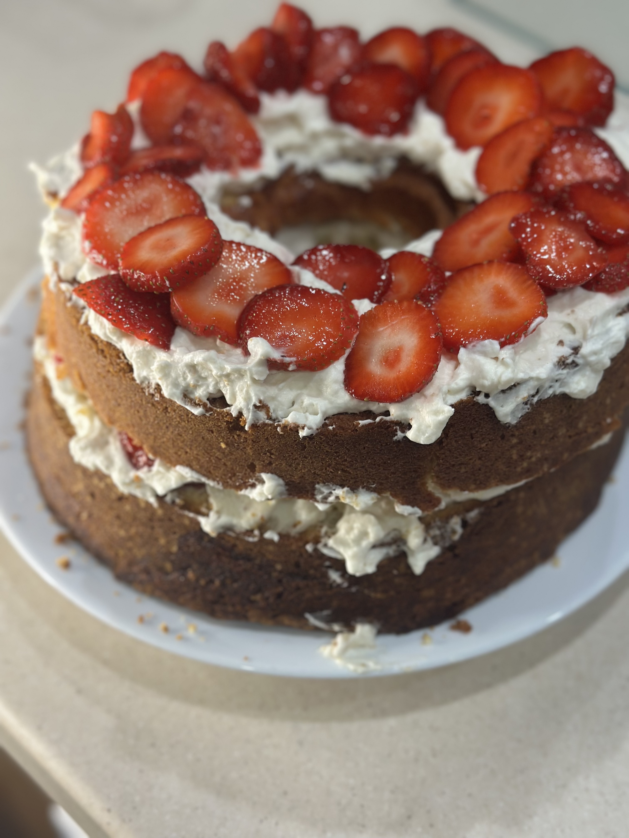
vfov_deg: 39.7
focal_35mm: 48
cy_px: 419
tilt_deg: -48.3
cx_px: 314
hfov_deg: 30.3
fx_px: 1163
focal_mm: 6.86
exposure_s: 1/60
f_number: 1.78
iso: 100
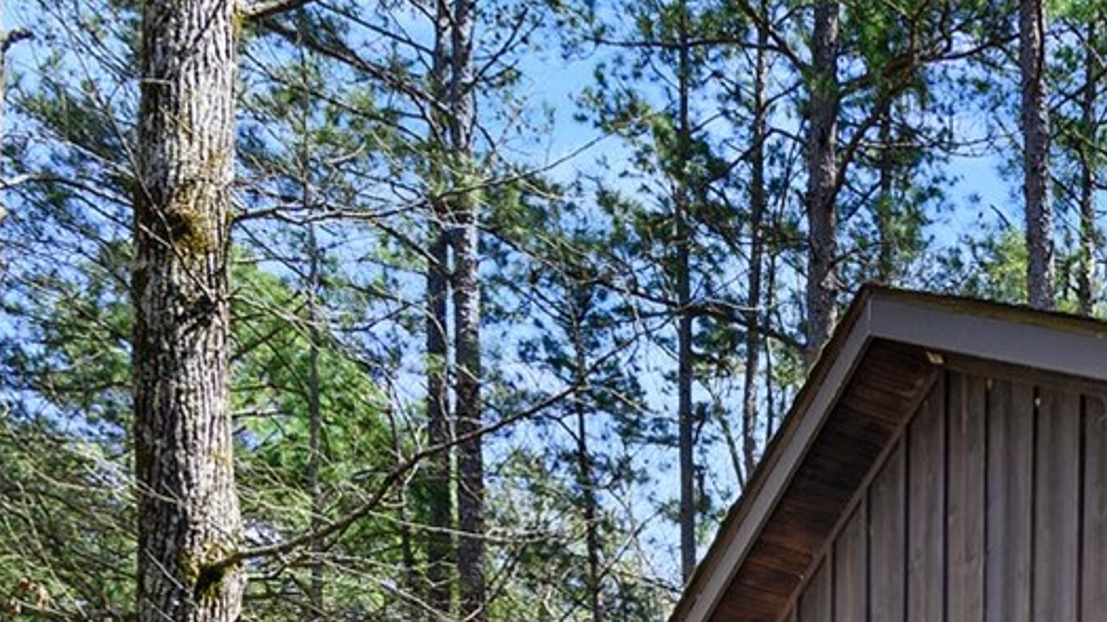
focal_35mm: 65
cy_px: 1266
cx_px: 1605
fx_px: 1907
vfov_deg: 14.9
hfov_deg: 25.5
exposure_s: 1/160
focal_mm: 16
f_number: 7.1
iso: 200
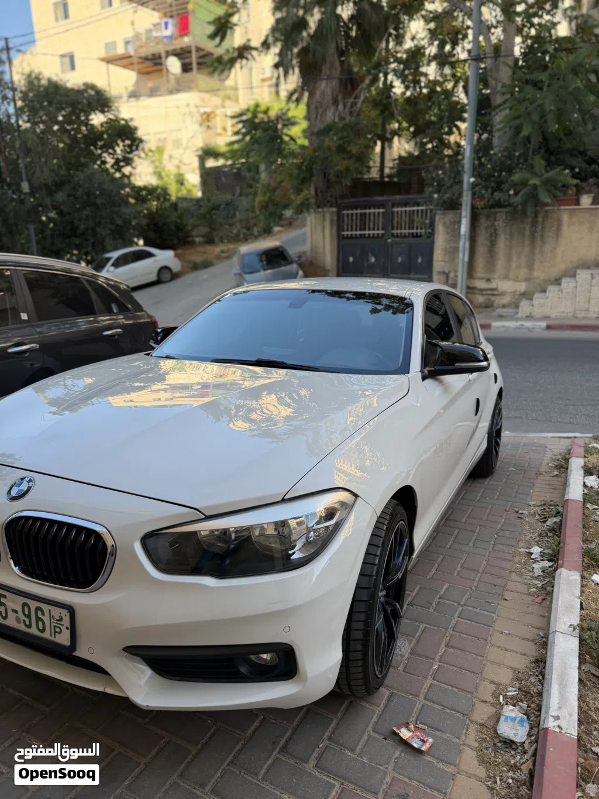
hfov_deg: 56.8
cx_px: 300
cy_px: 400
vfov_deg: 71.6
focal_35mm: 24
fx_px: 554
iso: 100
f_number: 1.78
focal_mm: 6.76
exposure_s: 1/728
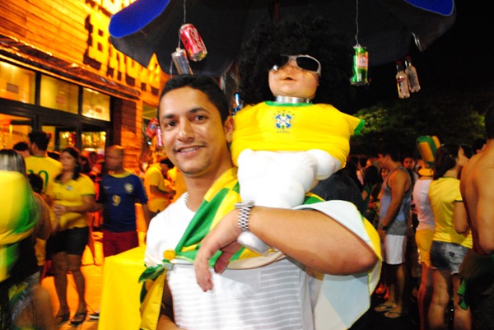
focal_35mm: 32
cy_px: 157
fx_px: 439
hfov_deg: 58.6
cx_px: 233
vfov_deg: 41.2
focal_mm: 20
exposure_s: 1/10
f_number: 5
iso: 1600
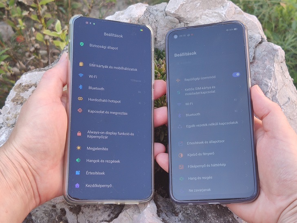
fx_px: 438
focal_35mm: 51
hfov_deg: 37.5
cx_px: 148
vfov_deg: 28.6
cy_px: 112
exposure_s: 1/141
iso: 112
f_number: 1.75
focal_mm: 4.75
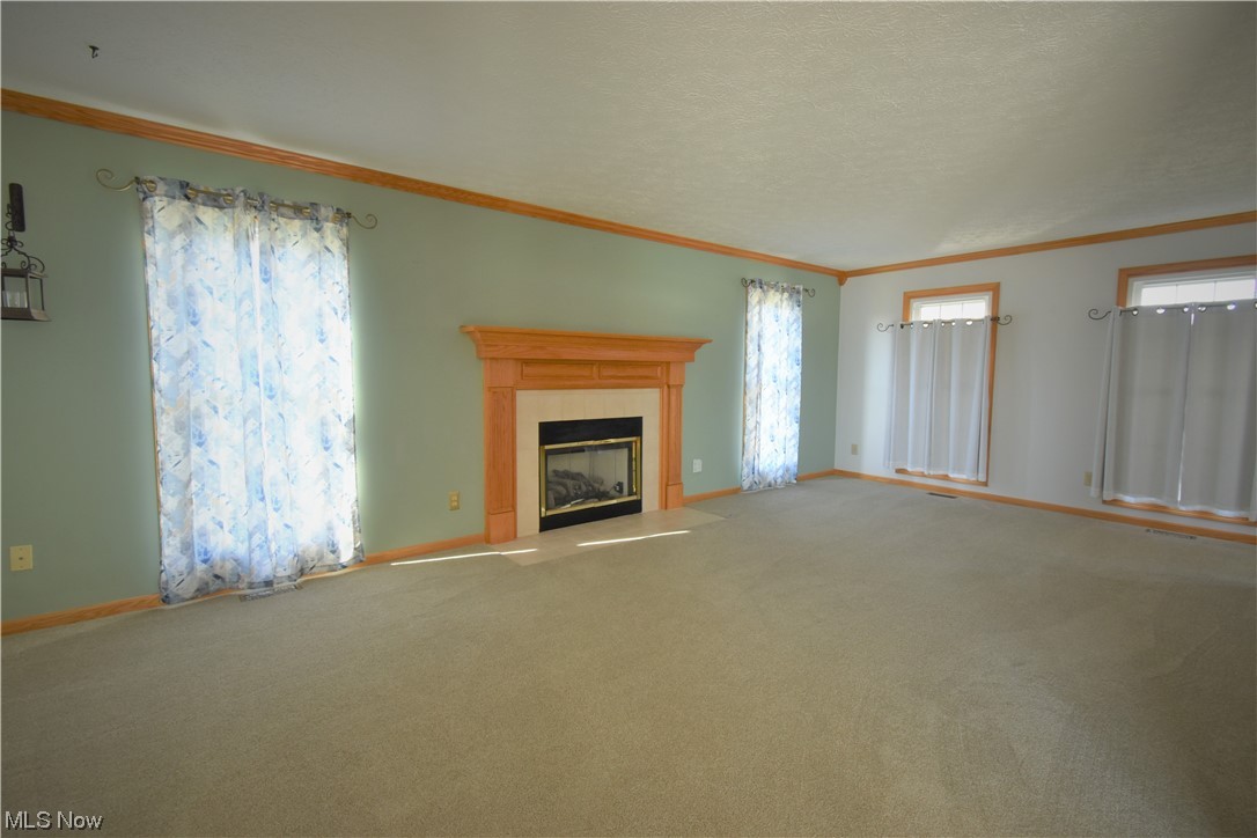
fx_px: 524
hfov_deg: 100.4
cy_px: 419
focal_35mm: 15
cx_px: 628
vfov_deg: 77.3
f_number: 6.3
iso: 400
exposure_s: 1/20
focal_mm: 10
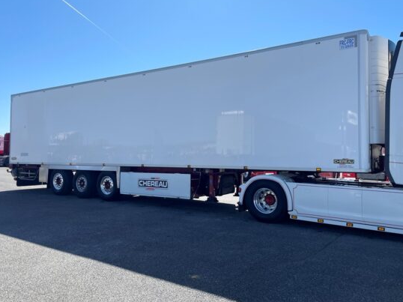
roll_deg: -1.3
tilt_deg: +2.3
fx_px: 337
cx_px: 206
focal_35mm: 29
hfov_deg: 61.7
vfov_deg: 48.2
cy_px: 147
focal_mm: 4.2
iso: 32
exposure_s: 1/2681
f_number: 1.6
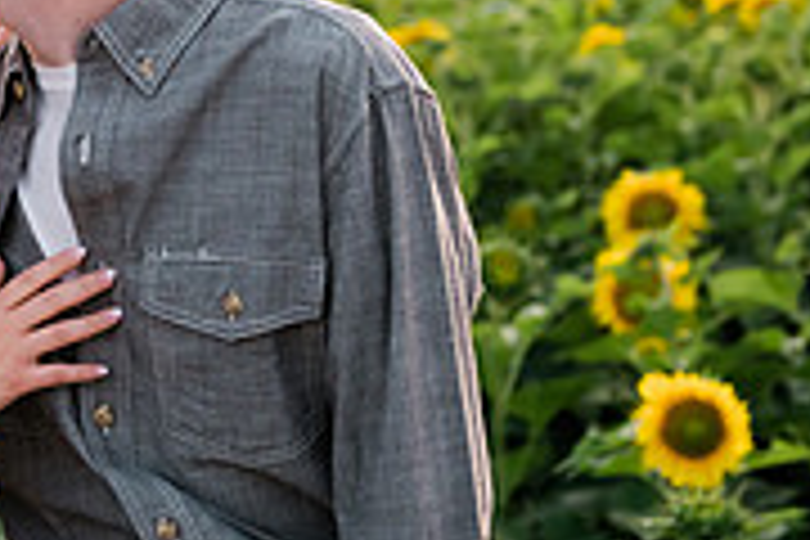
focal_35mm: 135
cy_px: 56
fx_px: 3037
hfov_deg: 14.8
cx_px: -94
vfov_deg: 10.1
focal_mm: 42
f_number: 2.8
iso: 400
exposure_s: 1/640
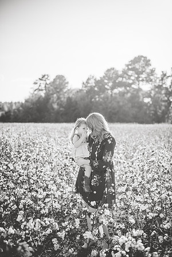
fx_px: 358
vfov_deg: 39.6
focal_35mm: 50
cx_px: 86
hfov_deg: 27.0
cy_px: 128
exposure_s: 1/3200
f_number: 2.2
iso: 160
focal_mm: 50
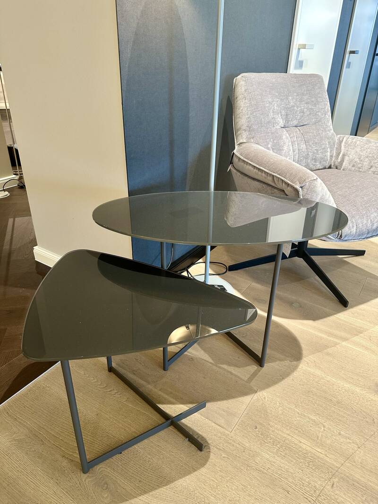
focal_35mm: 24
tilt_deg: -28.0
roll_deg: -2.8
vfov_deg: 71.6
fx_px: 350
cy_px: 252
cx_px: 189
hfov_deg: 56.8
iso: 160
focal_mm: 6.86
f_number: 1.78
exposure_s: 1/50
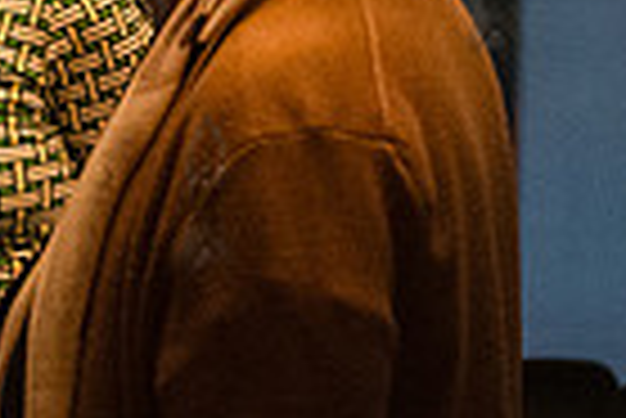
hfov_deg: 11.2
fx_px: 3098
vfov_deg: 7.7
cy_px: -45
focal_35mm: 178
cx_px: -245
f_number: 2.5
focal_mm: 35
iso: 10000
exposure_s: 1/125
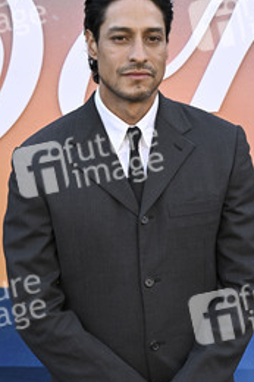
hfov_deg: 11.4
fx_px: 1272
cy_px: 237
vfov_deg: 17.1
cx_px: 131
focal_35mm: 120
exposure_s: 1/320
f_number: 7.1
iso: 800
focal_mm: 78
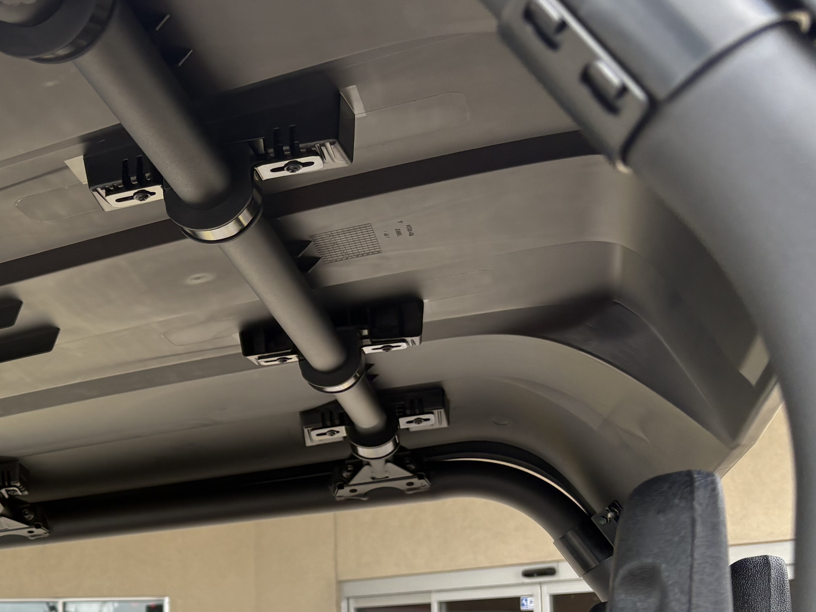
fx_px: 1367
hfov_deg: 29.8
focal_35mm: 58
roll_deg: +0.6
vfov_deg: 24.7
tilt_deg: +6.9
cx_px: -85
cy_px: 517
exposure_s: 1/404
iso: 50
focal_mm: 5.96
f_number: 1.6
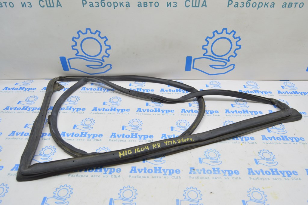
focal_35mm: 27
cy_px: 102
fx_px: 231
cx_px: 154
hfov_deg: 67.4
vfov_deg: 47.9
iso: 400
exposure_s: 1/20
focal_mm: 18
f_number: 5.6
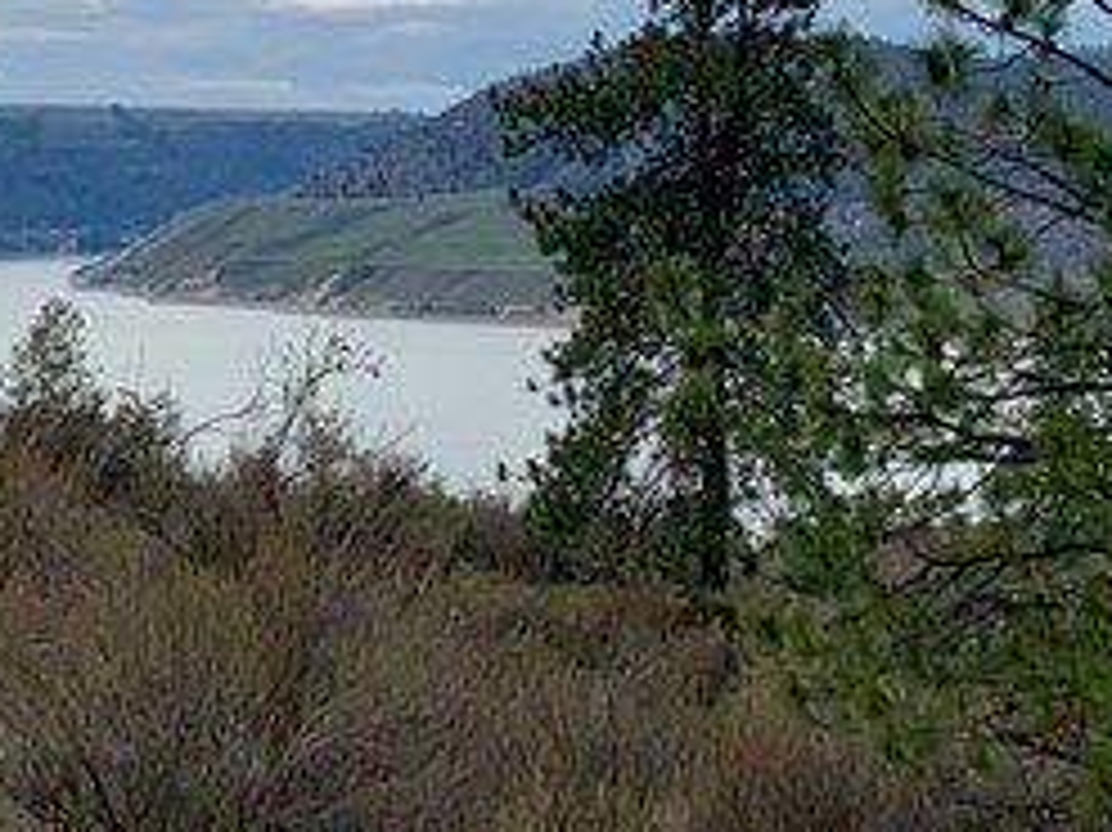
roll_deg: -0.8
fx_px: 3468
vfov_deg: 13.6
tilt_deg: +4.0
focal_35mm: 108
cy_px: 72
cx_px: 621
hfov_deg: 18.2
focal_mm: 4.25
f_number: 1.8
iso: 25
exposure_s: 1/3401
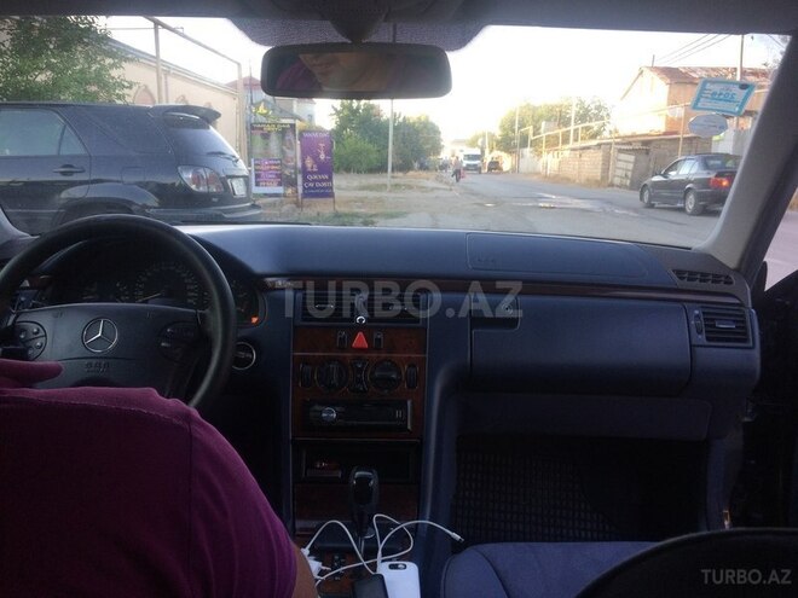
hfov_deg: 61.7
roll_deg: -1.6
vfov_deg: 48.2
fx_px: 669
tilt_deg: -15.4
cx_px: 399
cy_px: 299
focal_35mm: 29
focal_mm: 4.15
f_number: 2.2
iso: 50
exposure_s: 1/100
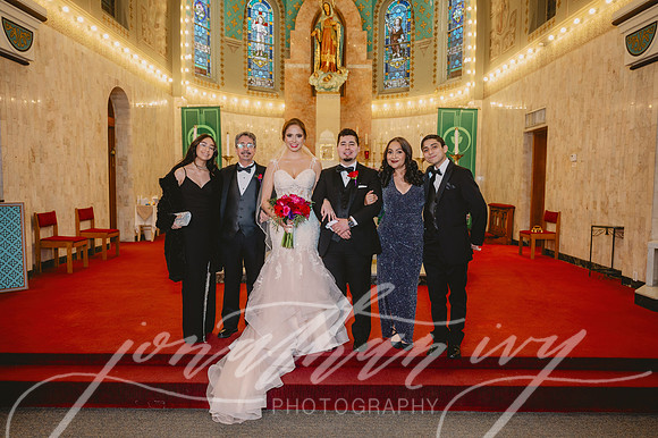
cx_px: 329
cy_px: 219
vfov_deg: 47.1
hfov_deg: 66.4
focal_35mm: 28
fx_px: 502
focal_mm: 27.5
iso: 1000
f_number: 4
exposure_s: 1/125
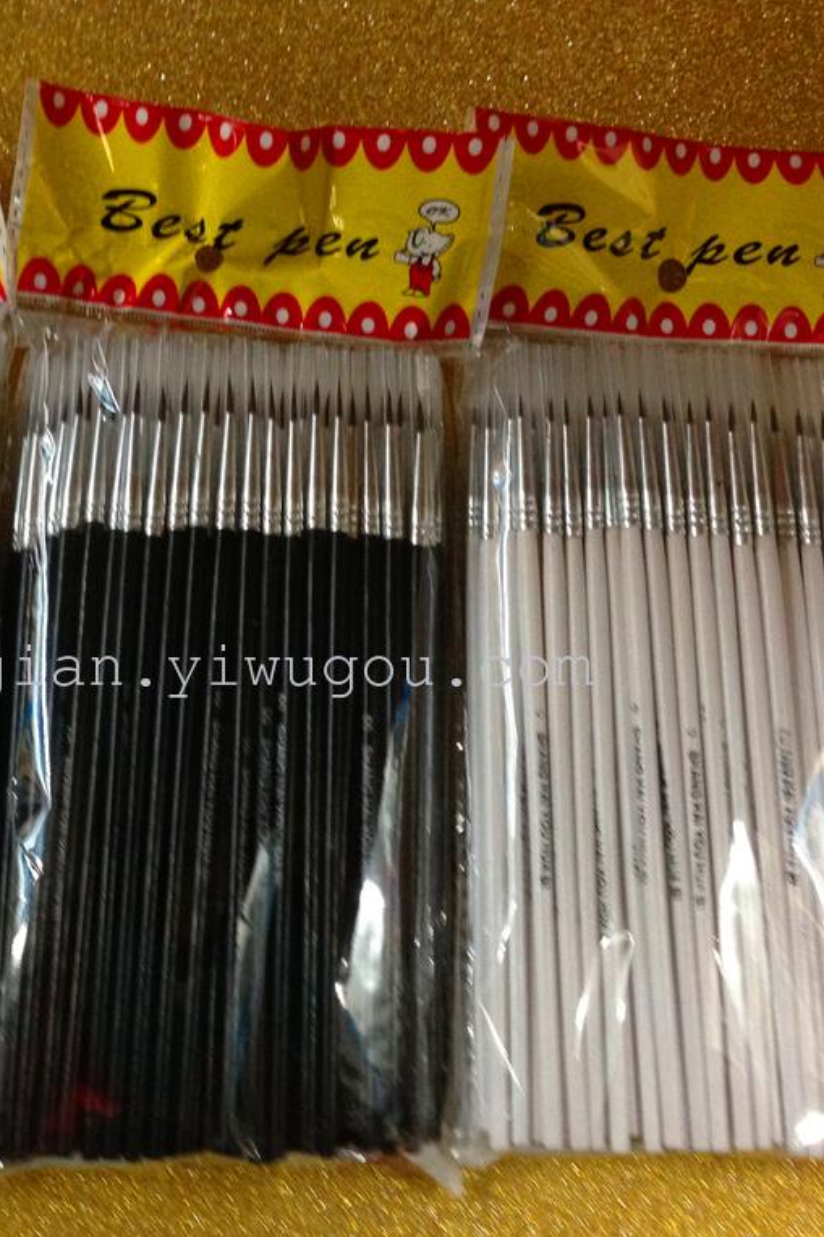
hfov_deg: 28.7
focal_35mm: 46
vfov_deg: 42.8
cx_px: 175
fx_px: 1580
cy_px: 618
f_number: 2.4
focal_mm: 4.12
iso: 200
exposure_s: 1/20
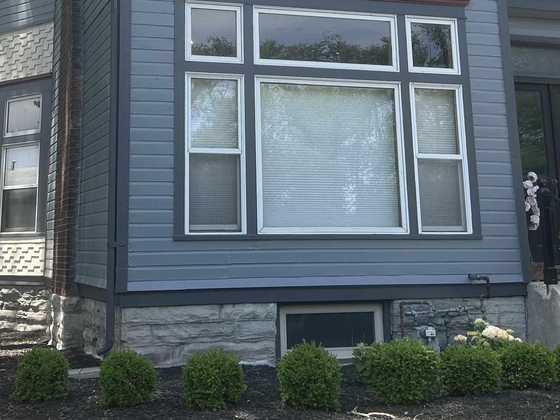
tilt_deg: +14.1
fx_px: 938
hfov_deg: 33.2
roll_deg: -0.1
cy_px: 13
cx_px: 233
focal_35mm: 58
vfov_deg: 24.3
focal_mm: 5.7
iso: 50
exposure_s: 1/1575
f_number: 1.5
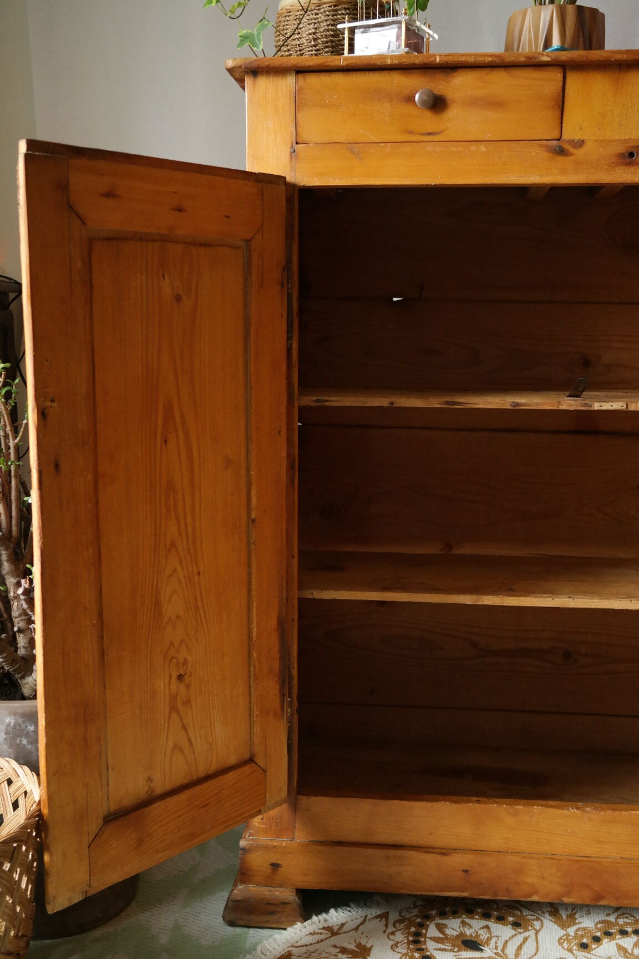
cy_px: 480
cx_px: 320
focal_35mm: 43
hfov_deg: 31.2
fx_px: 1145
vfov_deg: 45.4
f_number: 6.3
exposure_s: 1/30
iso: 1600
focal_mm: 28
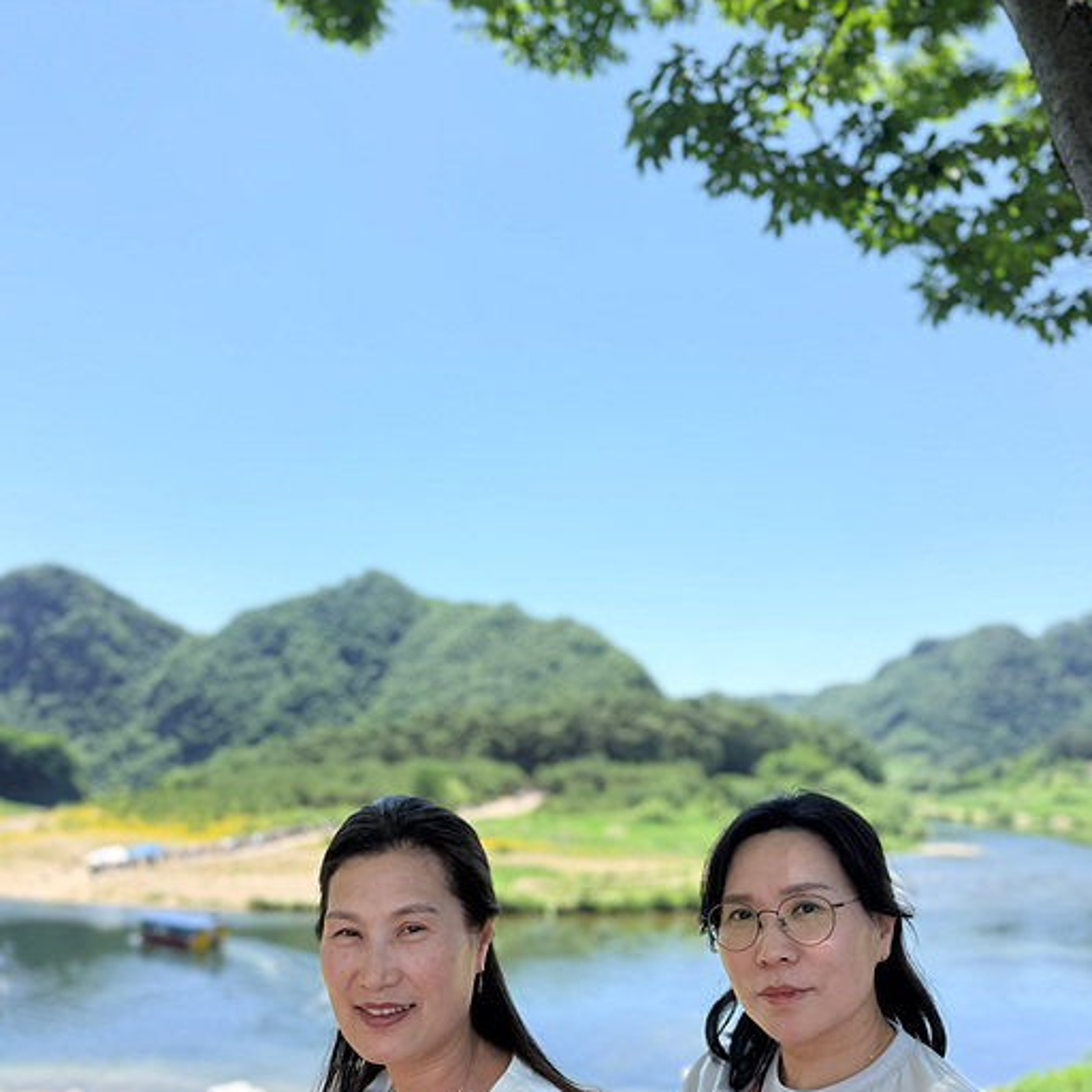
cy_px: 744
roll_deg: -0.5
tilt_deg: +1.7
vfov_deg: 54.3
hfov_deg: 55.6
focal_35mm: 29
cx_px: 543
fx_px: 1035
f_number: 1.78
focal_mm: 6.76
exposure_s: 1/2169
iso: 80
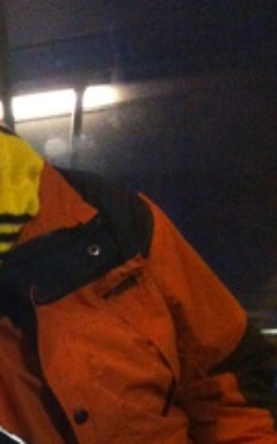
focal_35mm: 77
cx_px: -52
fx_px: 930
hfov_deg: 16.3
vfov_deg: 25.8
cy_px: 411
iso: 1000
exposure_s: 1/15
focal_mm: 3.85
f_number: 2.8
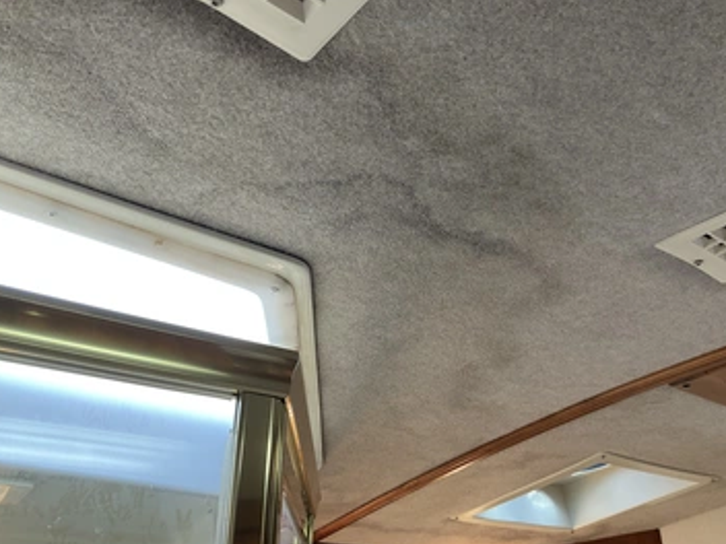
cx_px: 398
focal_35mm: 33
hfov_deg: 55.3
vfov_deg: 42.9
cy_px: 241
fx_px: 692
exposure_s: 1/100
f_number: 1.8
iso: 64
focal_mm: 3
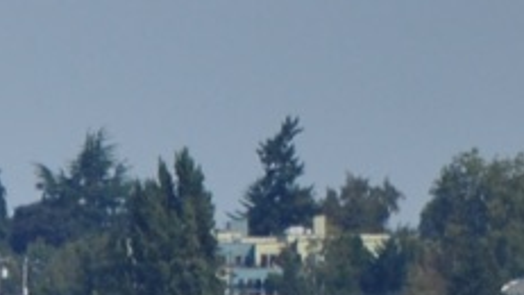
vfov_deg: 0.6
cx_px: -982
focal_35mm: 2177
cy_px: 1005
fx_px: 30252
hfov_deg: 1.0
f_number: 5.6
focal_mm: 200
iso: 200
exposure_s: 1/1250
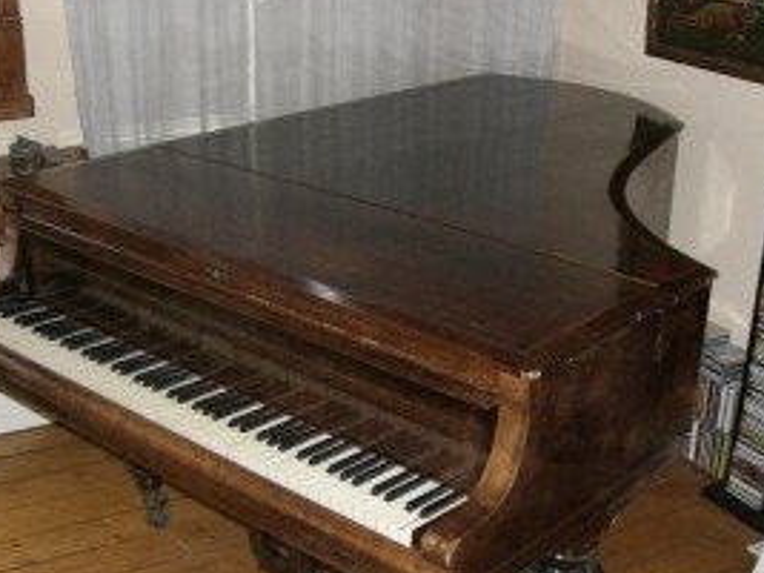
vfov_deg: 25.5
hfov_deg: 33.8
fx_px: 1257
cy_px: 393
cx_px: 398
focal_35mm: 57
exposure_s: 1/60
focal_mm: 6.2
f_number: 2.7
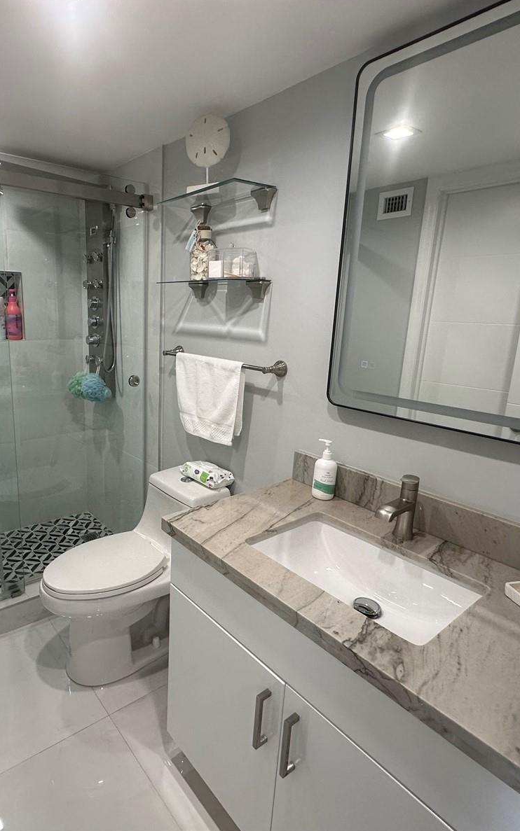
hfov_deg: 58.5
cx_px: 178
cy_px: 415
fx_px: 453
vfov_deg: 85.1
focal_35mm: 20
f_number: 2.2
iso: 200
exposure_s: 1/120
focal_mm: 2.22
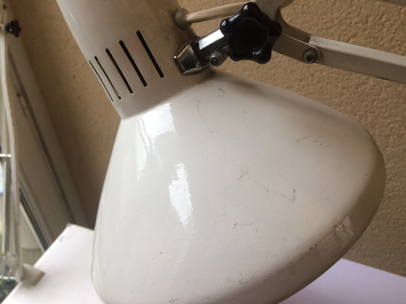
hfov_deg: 61.7
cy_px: 152
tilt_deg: -39.3
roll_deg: +2.1
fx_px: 340
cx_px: 203
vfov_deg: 48.2
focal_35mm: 29
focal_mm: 4.15
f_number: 2.2
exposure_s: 1/33
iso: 40
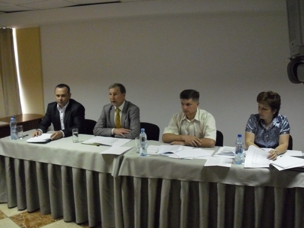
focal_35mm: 38
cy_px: 114
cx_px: 152
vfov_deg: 37.7
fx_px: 334
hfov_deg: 49.0
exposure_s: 1/60
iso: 800
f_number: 2.8
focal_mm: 6.2
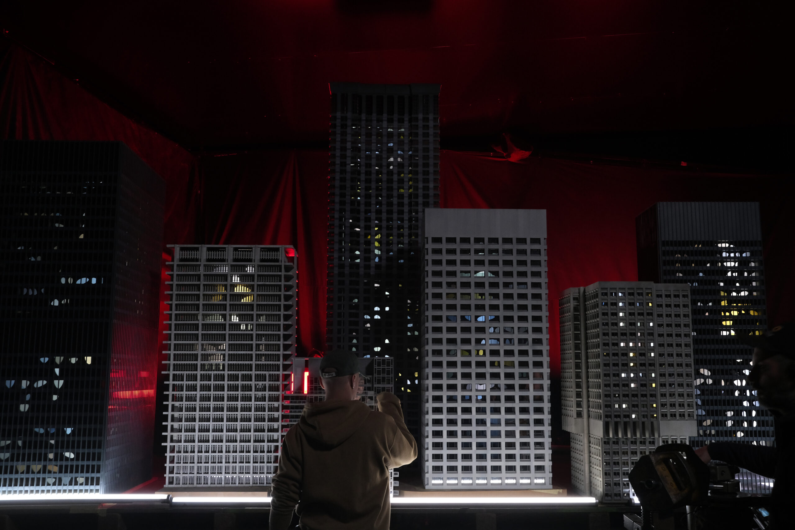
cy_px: 265
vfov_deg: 37.9
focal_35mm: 35
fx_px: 773
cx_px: 398
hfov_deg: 54.4
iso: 1250
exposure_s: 1/34
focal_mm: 23
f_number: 5.6
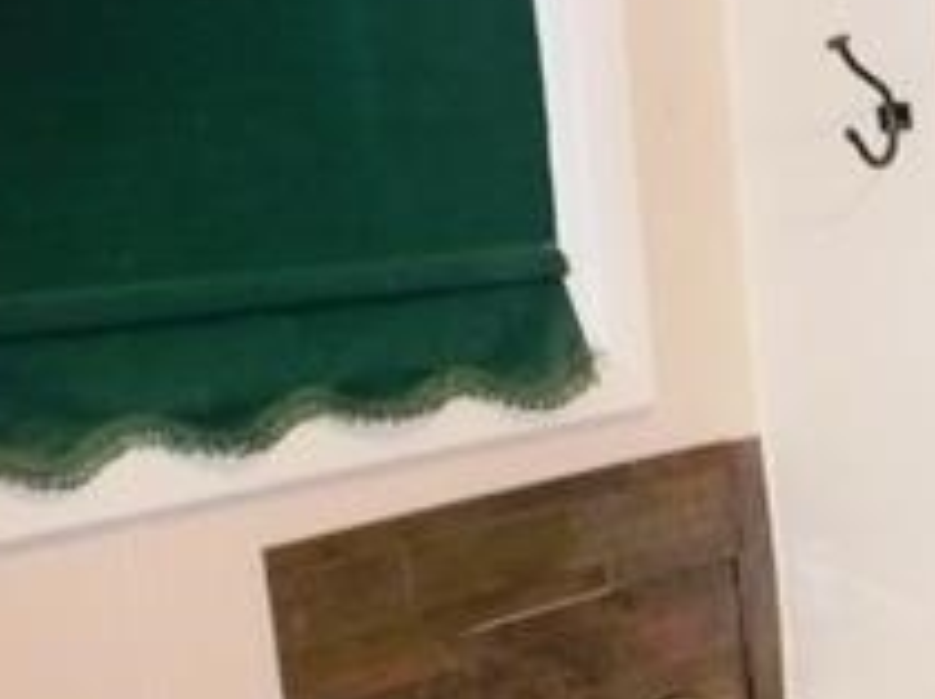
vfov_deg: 12.5
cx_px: 1313
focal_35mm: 113
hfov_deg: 16.2
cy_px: 997
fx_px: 3049
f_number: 2.8
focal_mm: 6.1
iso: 320
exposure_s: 1/30
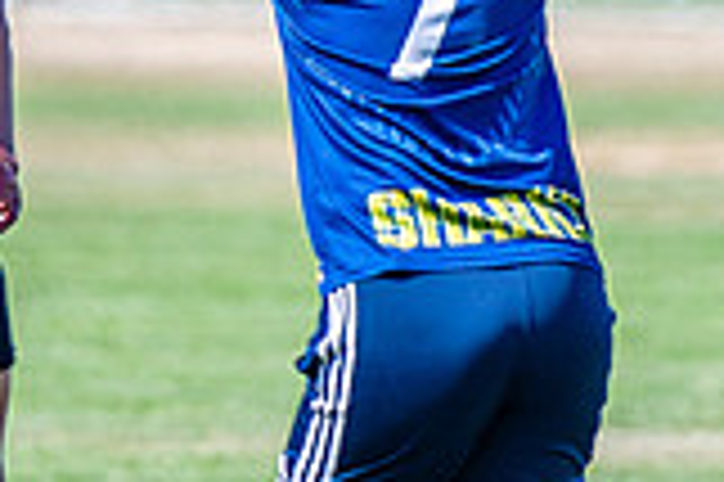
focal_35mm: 1748
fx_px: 35118
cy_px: -546
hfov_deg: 1.2
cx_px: -158
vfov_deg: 0.8
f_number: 3.2
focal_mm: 200
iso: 140
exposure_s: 1/1250
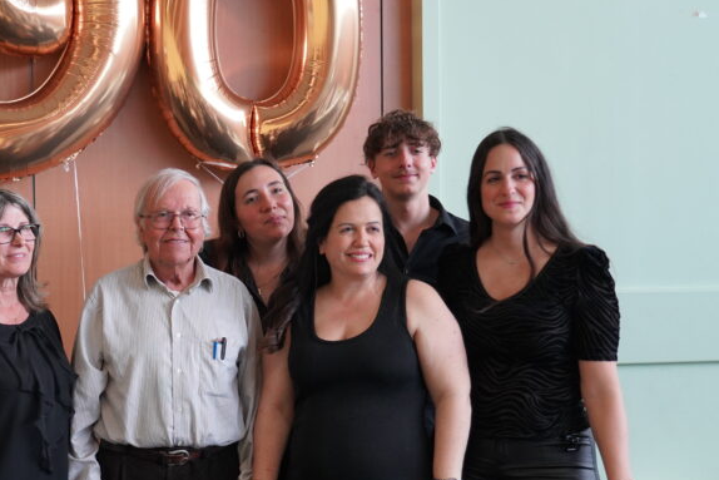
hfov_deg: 30.0
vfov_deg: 20.6
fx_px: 1318
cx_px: 178
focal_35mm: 66
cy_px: 314
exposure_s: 1/160
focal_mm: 37
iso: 2000
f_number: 4
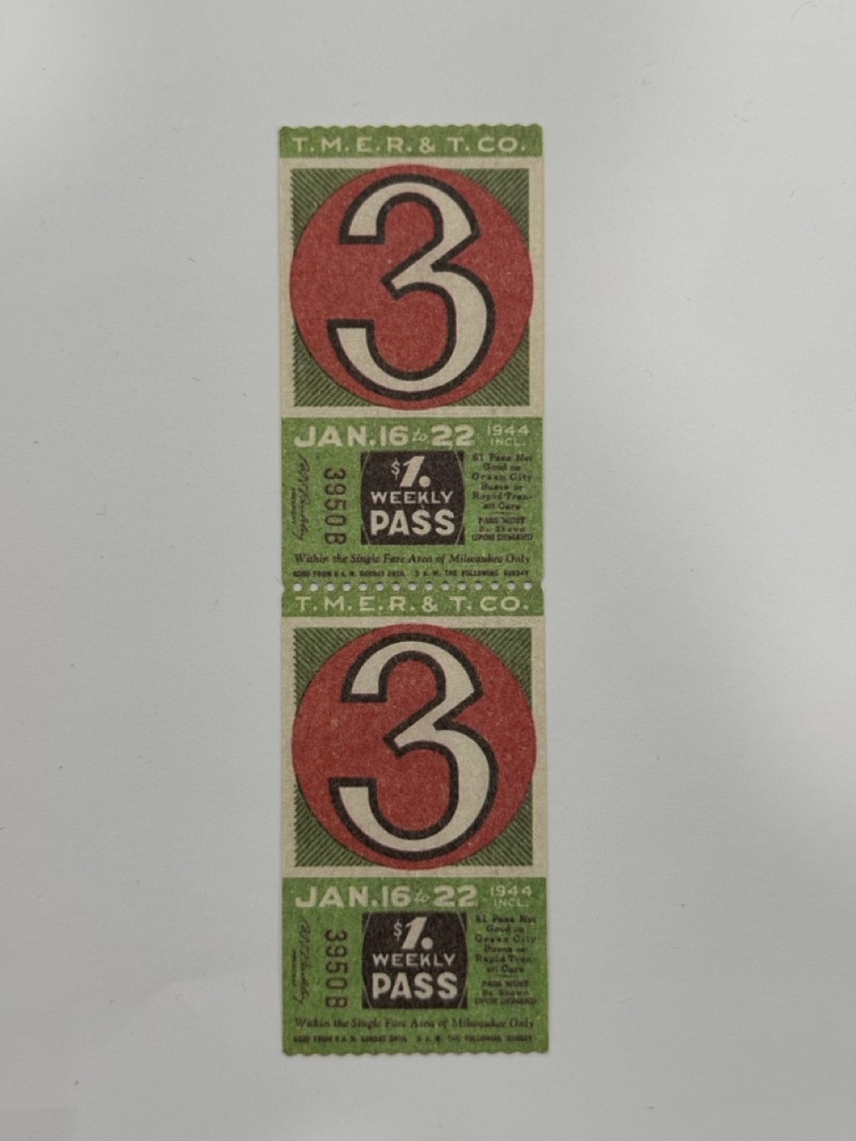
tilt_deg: -88.8
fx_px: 1583
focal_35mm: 48
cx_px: 428
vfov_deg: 39.7
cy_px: 570
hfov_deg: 30.3
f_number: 1.78
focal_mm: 6.76
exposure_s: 1/50
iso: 100
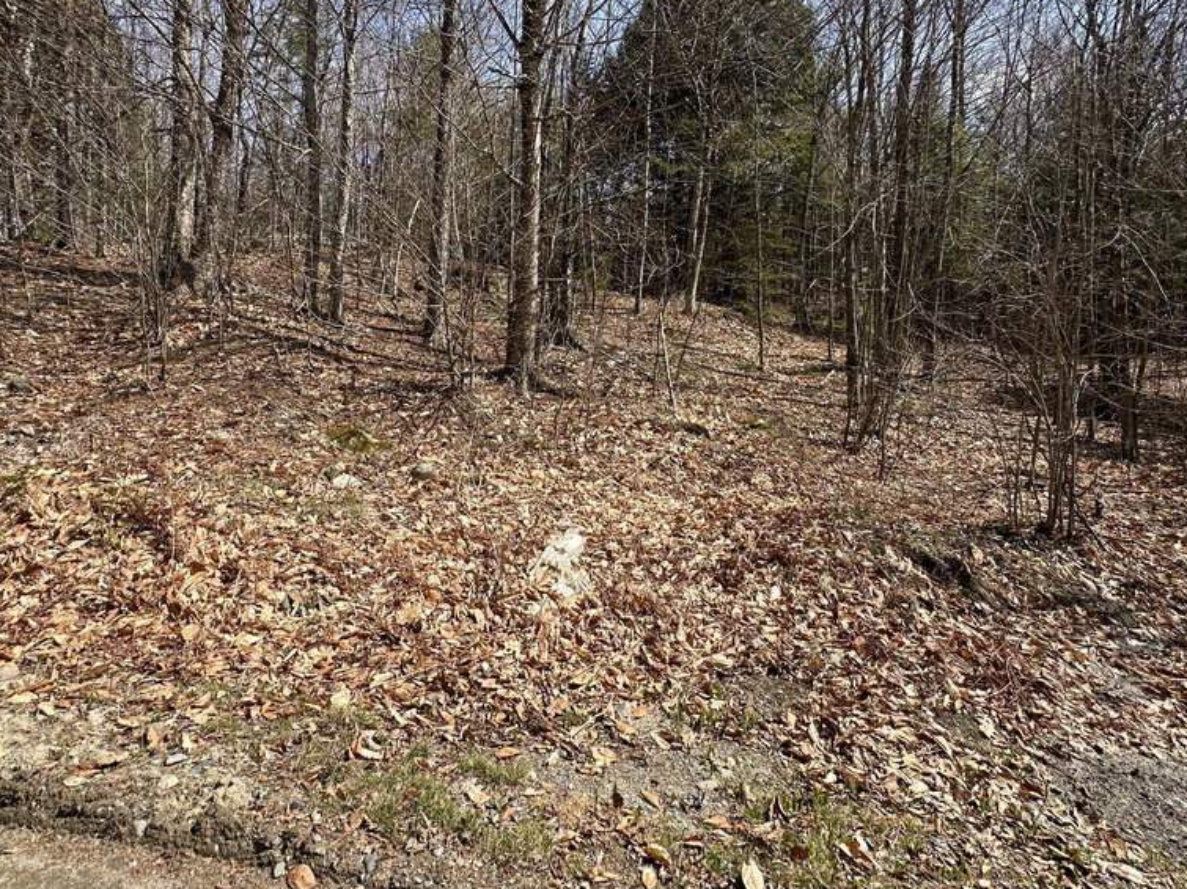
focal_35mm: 19
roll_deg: -0.6
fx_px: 651
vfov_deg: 68.1
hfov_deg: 84.7
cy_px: 364
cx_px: 594
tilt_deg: +2.3
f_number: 2.2
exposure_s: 1/1052
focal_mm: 2.22
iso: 40
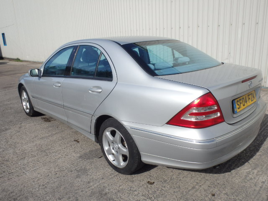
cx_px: 134
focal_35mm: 28
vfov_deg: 49.7
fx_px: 217
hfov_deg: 63.4
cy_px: 100
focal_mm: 5
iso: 125
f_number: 11
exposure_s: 1/125
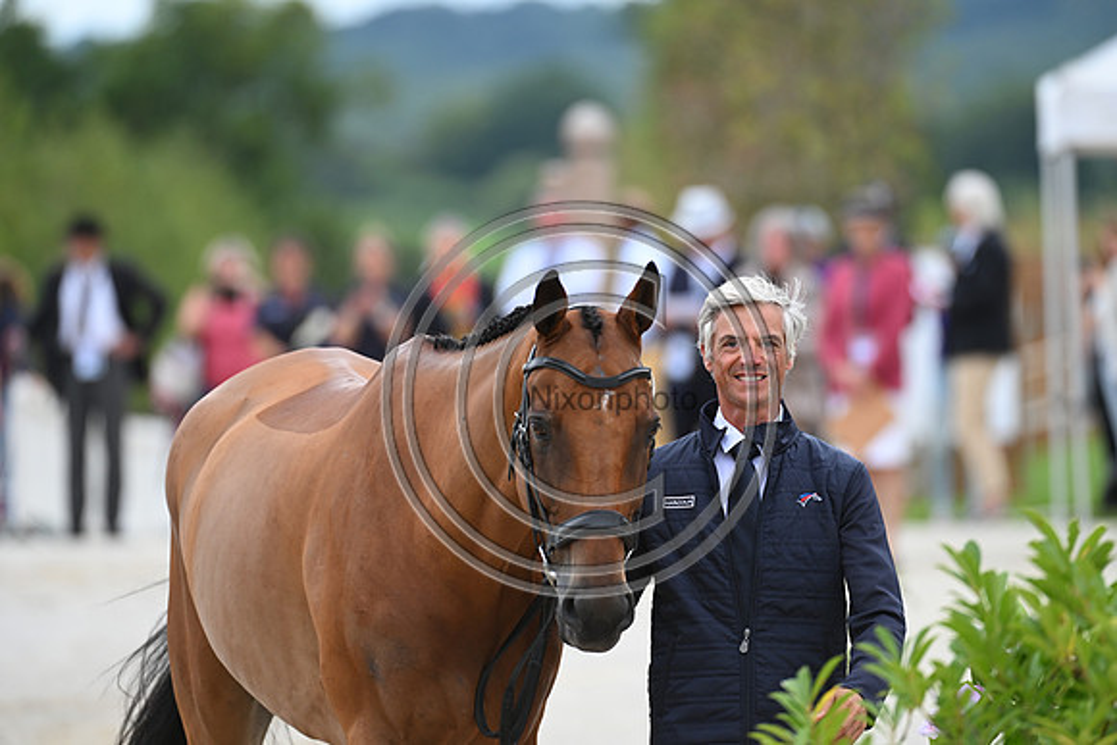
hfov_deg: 5.2
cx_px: 558
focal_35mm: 400
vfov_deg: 3.4
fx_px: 12413
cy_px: 372
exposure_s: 1/1600
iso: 720
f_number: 5.6
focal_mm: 400
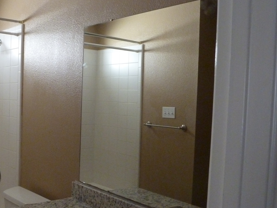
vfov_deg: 35.1
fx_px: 328
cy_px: 112
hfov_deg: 43.9
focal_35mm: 41
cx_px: 61
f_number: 3.3
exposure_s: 1/15
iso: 500
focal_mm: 4.3
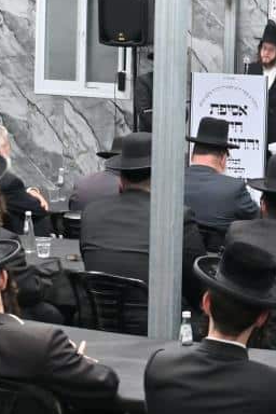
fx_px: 1104
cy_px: 104
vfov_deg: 21.1
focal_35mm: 96
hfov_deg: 13.8
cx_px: 329
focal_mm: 24
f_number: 4
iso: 640
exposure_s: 1/250
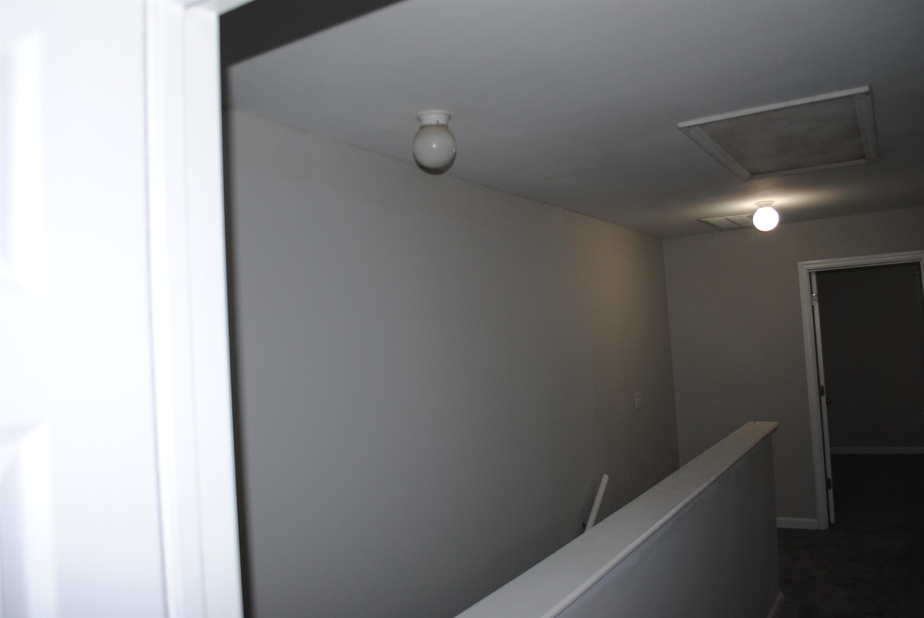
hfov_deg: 67.3
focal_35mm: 27
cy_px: 309
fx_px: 694
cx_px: 462
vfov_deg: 48.0
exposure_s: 1/60
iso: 200
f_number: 3.5
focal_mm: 18
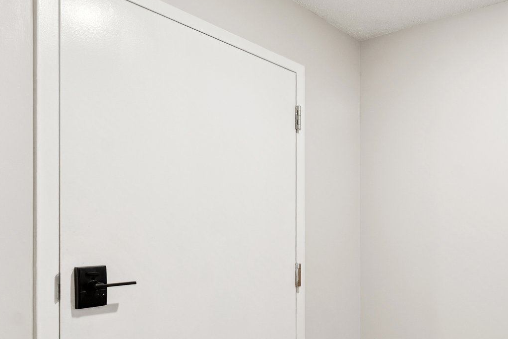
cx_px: 461
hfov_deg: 56.2
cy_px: 244
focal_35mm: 28
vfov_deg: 45.2
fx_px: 395
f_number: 6.3
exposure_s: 1/10
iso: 500
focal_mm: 14
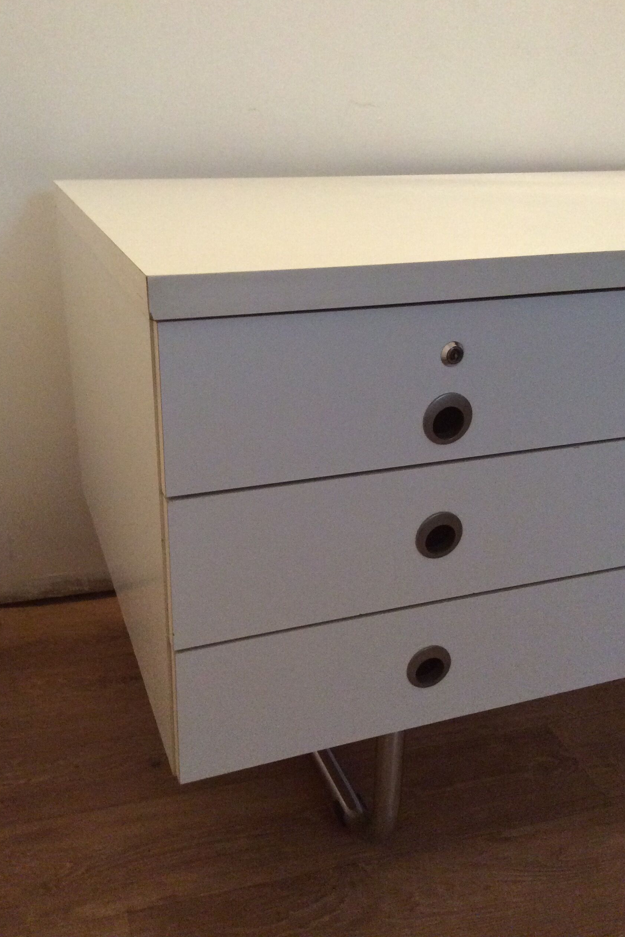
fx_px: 885
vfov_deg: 55.8
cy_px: 459
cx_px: 312
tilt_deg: -22.7
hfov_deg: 38.9
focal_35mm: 34
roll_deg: -1.8
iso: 320
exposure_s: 1/20
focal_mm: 3.3
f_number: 2.4
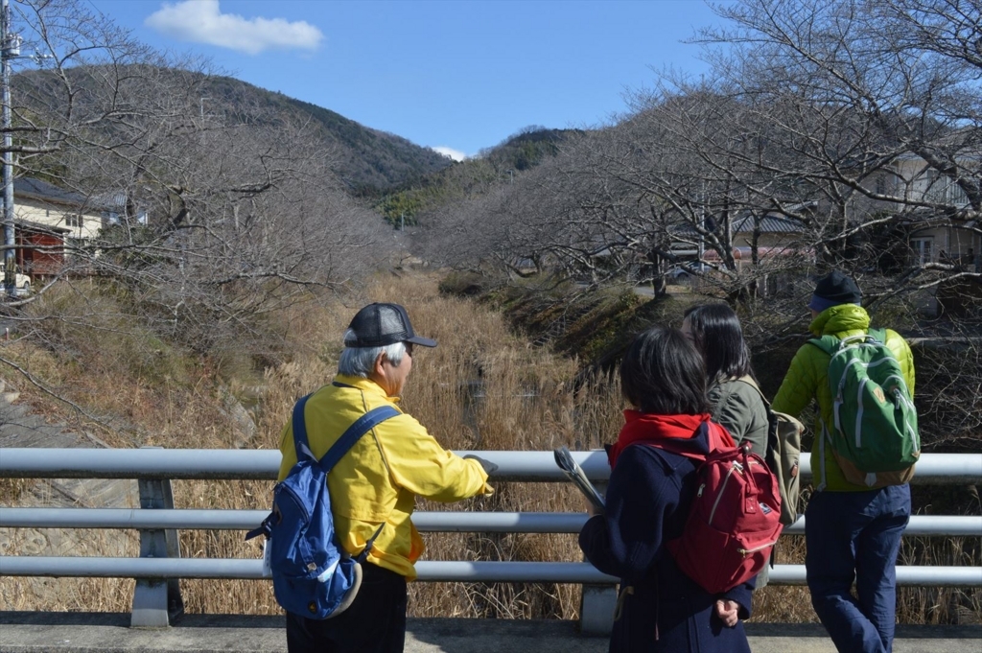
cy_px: 326
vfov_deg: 36.8
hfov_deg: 53.2
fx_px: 981
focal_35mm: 36
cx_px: 491
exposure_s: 1/500
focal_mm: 24
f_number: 11
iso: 400
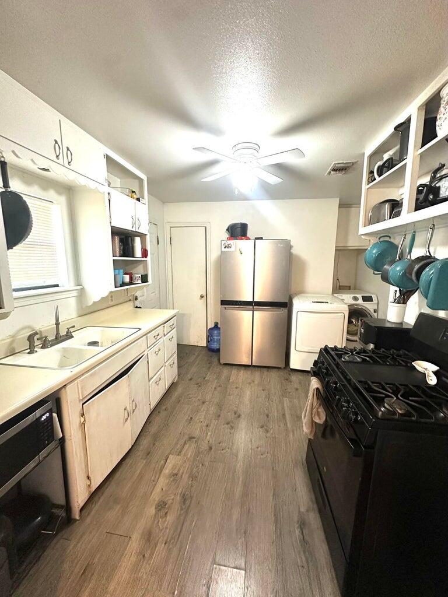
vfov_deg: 102.1
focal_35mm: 14
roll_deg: -0.2
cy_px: 298
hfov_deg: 85.7
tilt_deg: -8.2
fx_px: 242
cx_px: 224
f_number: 2.2
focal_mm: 2.22
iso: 500
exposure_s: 1/60
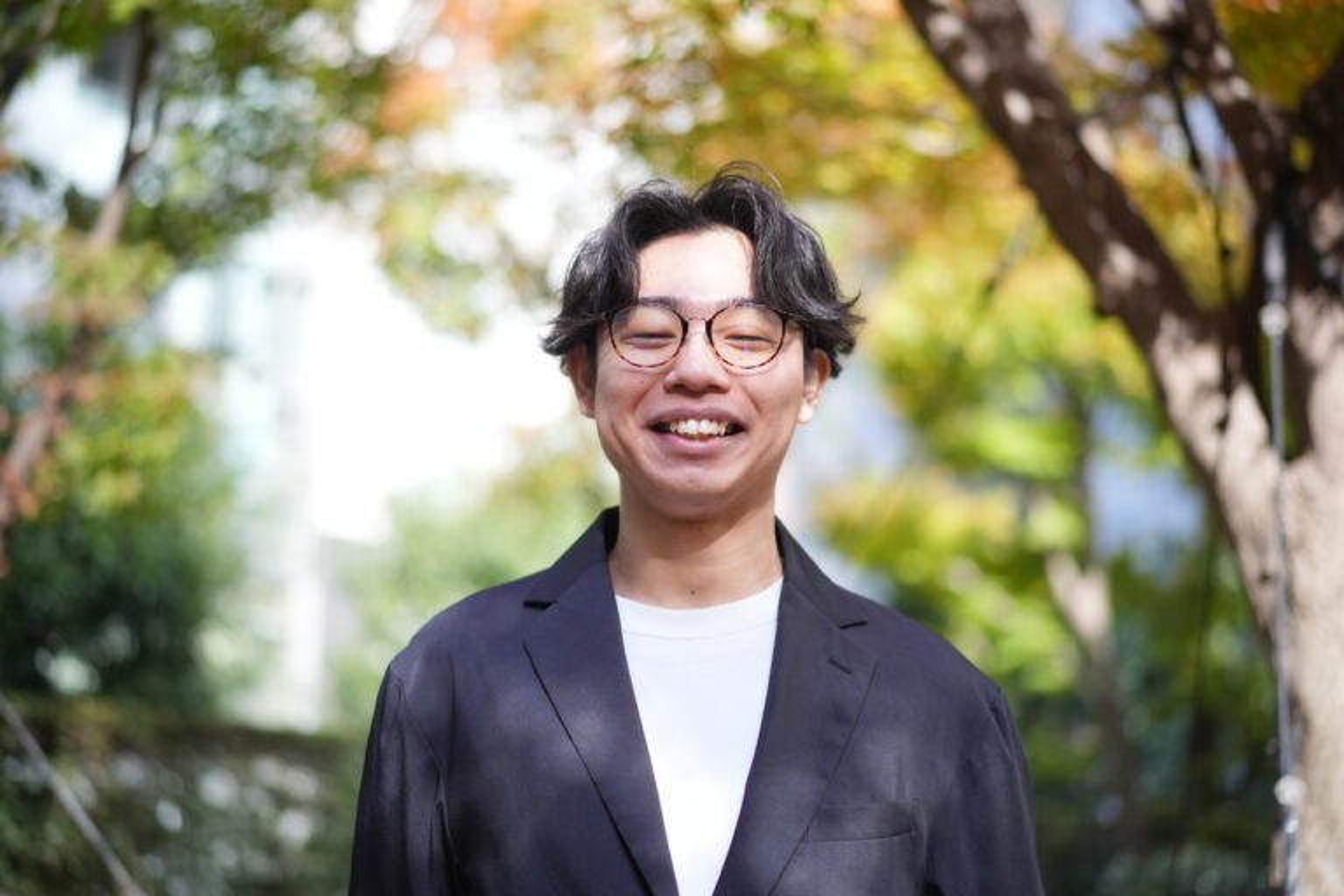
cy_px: 448
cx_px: 672
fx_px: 2053
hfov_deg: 36.2
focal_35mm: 55
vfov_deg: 24.6
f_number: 1.8
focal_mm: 55
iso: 800
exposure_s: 1/125
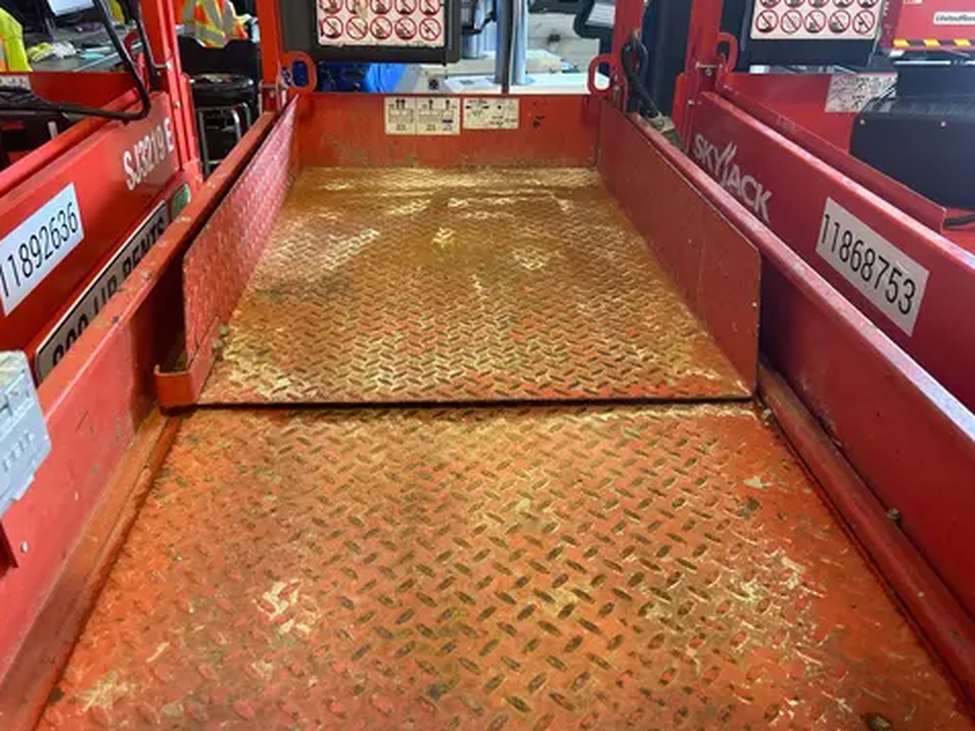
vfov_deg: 46.8
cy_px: 342
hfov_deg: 60.0
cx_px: 482
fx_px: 845
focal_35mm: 30
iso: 125
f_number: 1.5
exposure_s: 1/60
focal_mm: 5.7
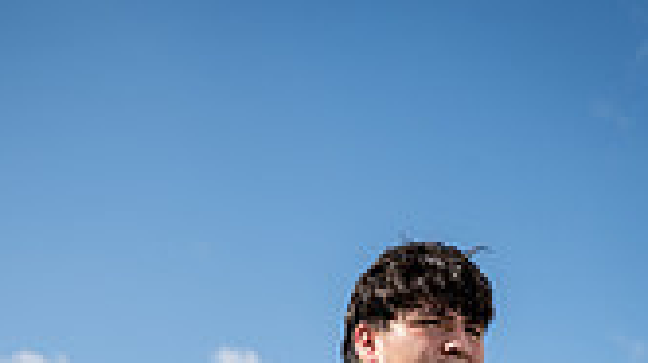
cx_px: 254
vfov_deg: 9.7
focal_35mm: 111
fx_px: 1905
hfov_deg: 19.3
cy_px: 839
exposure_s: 1/250
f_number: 8
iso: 125
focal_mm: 39
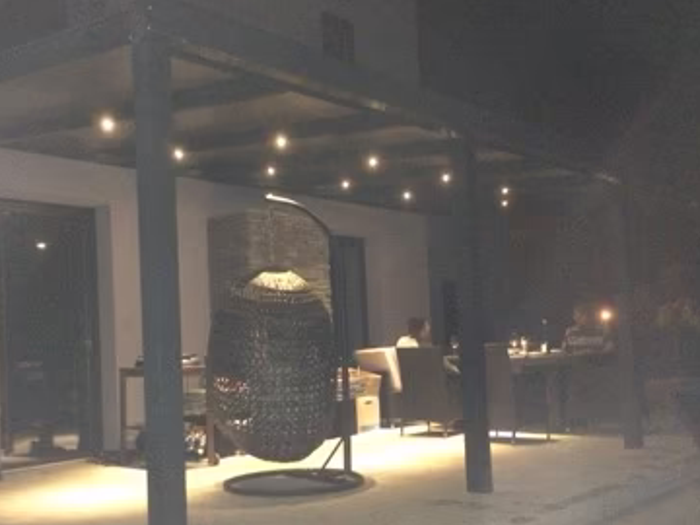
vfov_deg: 35.8
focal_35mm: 40
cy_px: 317
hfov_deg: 46.7
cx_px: 307
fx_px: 809
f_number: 2.2
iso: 1000
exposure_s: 1/16
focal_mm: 4.12
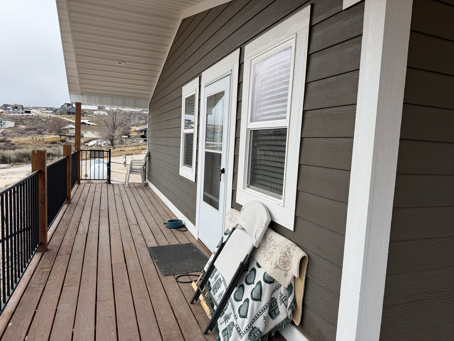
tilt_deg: -4.9
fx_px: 315
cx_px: 227
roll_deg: -3.4
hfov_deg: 71.6
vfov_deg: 56.8
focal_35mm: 24
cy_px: 170
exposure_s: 1/2232
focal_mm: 6.76
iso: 80
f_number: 1.78
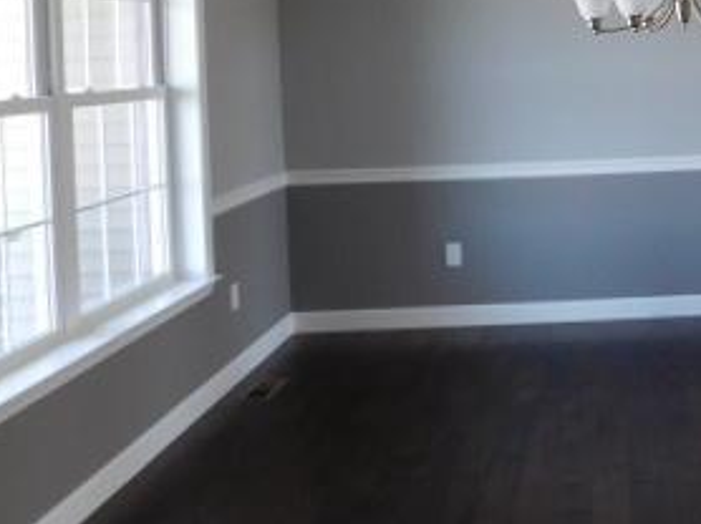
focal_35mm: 53
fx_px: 1072
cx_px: 673
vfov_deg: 26.6
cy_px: 63
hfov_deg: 33.6
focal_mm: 4
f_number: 3
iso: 160
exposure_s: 1/30
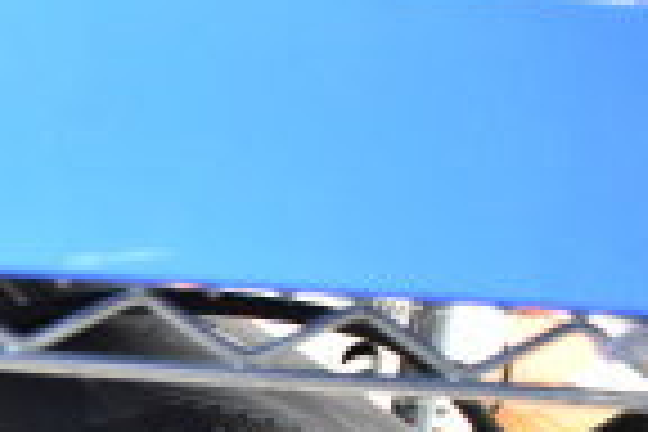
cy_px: 794
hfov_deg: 16.1
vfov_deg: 11.1
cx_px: -392
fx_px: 2052
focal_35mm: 114
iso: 5000
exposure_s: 1/30
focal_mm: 18
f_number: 3.5
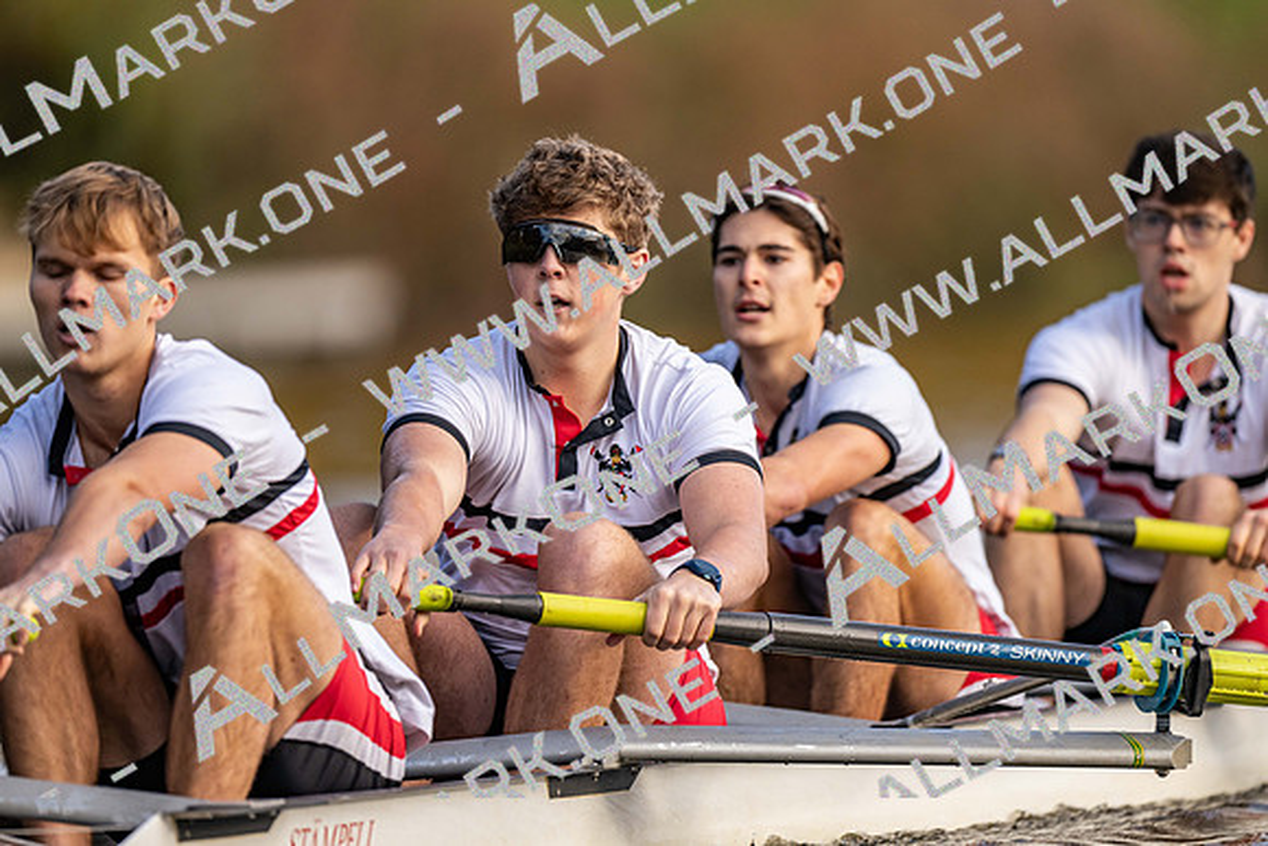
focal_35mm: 600
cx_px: 634
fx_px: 21137
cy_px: 423
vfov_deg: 2.3
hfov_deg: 3.4
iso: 800
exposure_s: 1/2500
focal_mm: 600
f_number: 4
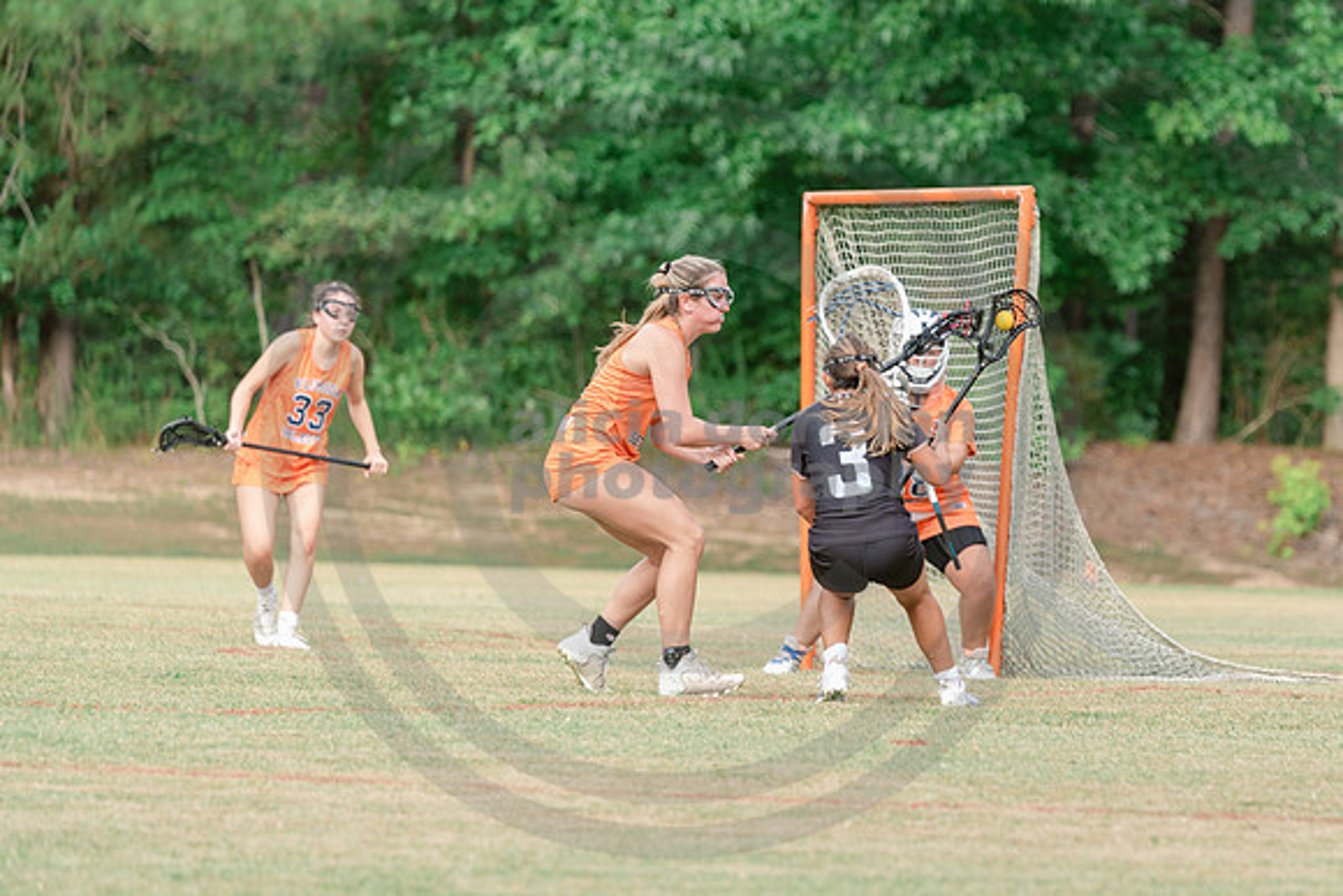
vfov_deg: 4.7
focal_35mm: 295
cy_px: 441
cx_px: 1033
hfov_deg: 7.0
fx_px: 11005
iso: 250
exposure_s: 1/640
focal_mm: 185
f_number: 3
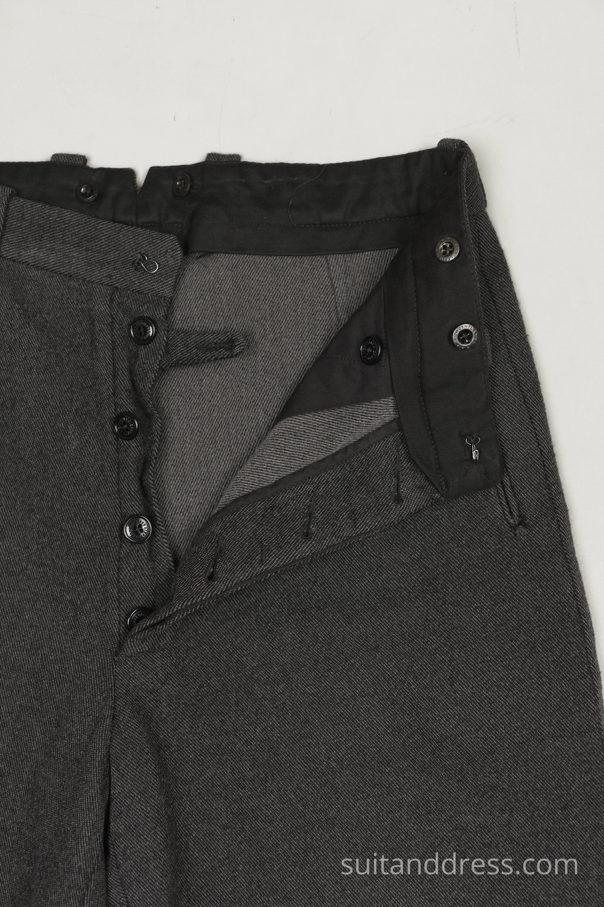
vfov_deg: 41.1
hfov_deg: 28.1
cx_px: 302
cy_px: 454
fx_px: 1208
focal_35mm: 48
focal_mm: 32
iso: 400
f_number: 2.8
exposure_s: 1/100
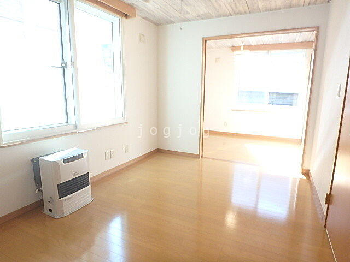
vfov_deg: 63.4
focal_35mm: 21
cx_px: 175
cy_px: 131
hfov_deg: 79.0
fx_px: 212
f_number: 3.5
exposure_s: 1/40
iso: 200
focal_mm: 3.7
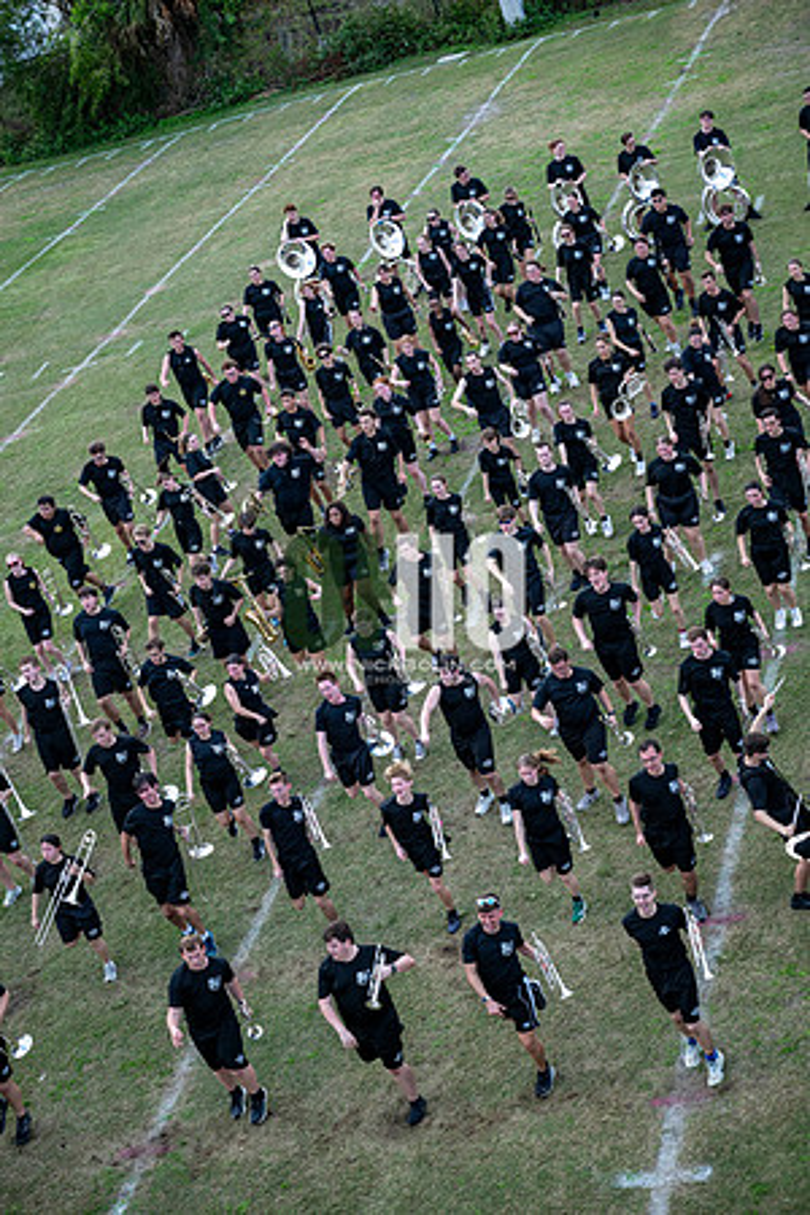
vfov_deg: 28.8
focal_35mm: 70
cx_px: 405
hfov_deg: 19.5
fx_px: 2362
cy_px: 608
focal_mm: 70
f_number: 2.8
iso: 250
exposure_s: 1/1250
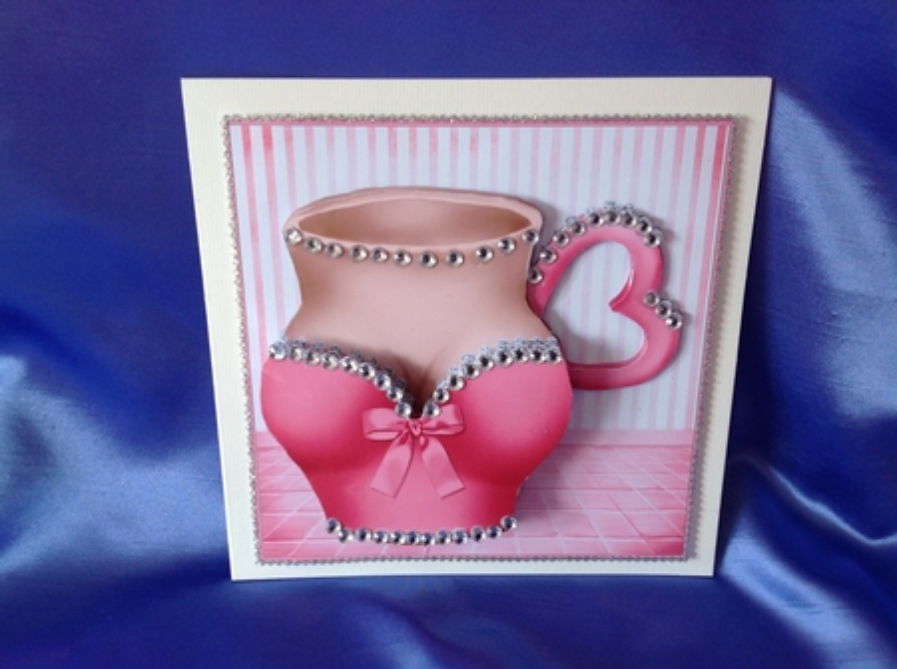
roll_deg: -0.5
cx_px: 448
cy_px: 334
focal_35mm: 35
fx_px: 906
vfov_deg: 40.6
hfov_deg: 52.7
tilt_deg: -42.0
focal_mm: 4.28
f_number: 2.4
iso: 64
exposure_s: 1/15
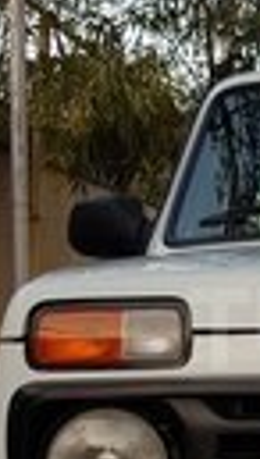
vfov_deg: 19.5
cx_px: 463
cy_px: 327
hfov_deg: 10.5
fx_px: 1330
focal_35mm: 109
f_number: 1.7
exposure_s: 1/235
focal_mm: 4.2
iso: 40
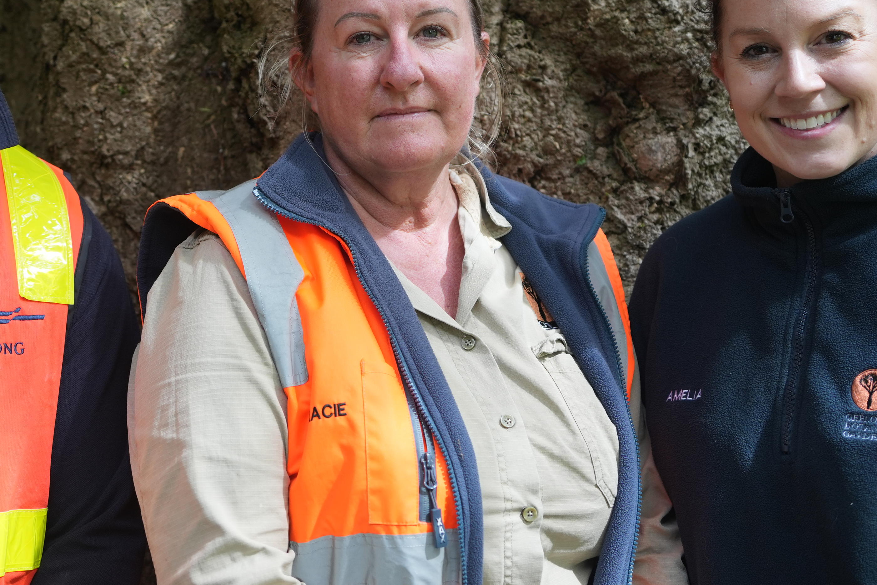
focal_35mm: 66
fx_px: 1608
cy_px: 159
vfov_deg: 20.5
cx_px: 387
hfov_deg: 30.5
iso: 400
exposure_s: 1/100
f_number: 3.2
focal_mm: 37
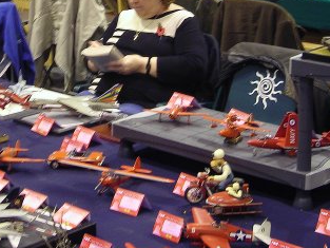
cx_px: 119
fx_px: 925
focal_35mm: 97
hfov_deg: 20.2
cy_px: -52
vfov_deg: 14.7
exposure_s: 1/3.9
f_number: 3.2
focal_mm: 6.3
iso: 79
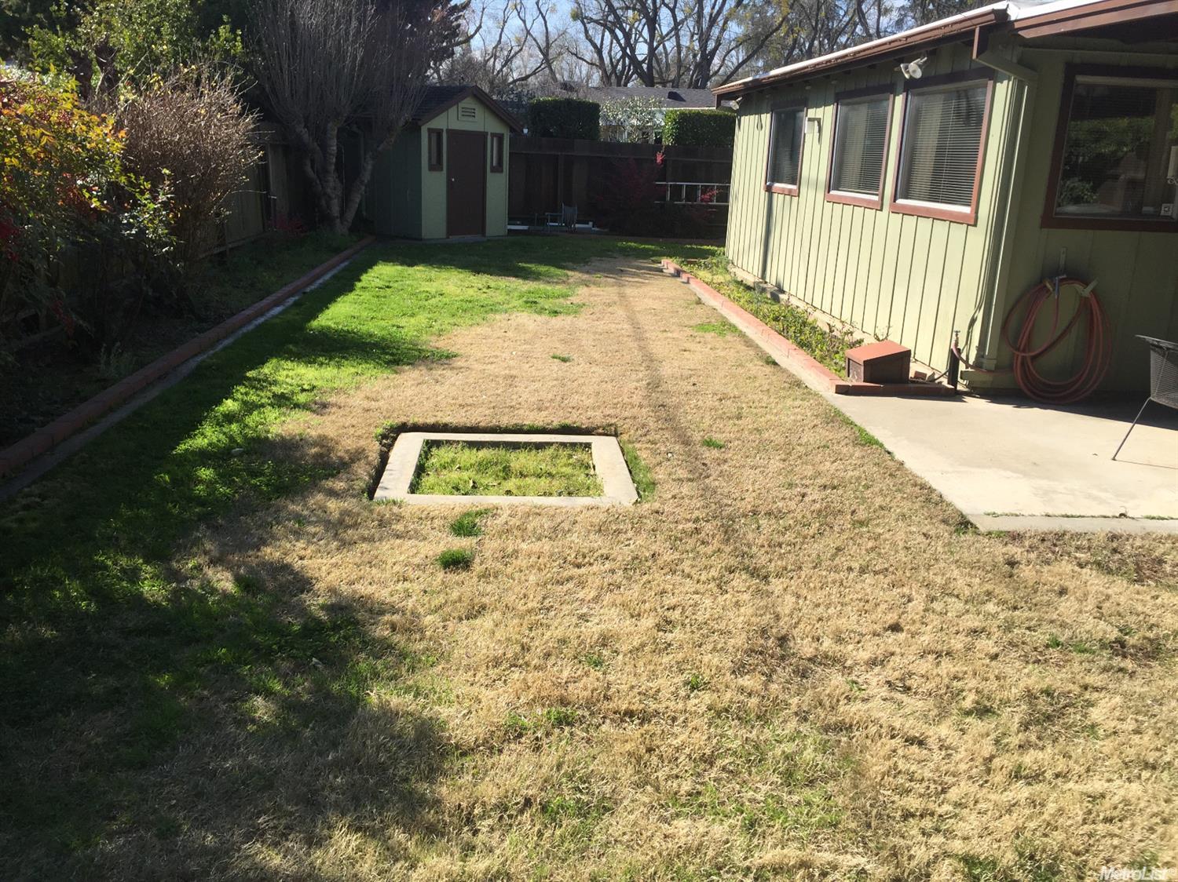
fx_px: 987
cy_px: 441
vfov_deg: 48.2
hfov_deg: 61.7
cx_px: 589
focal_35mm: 29
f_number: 2.2
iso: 32
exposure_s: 1/1199
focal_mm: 4.15
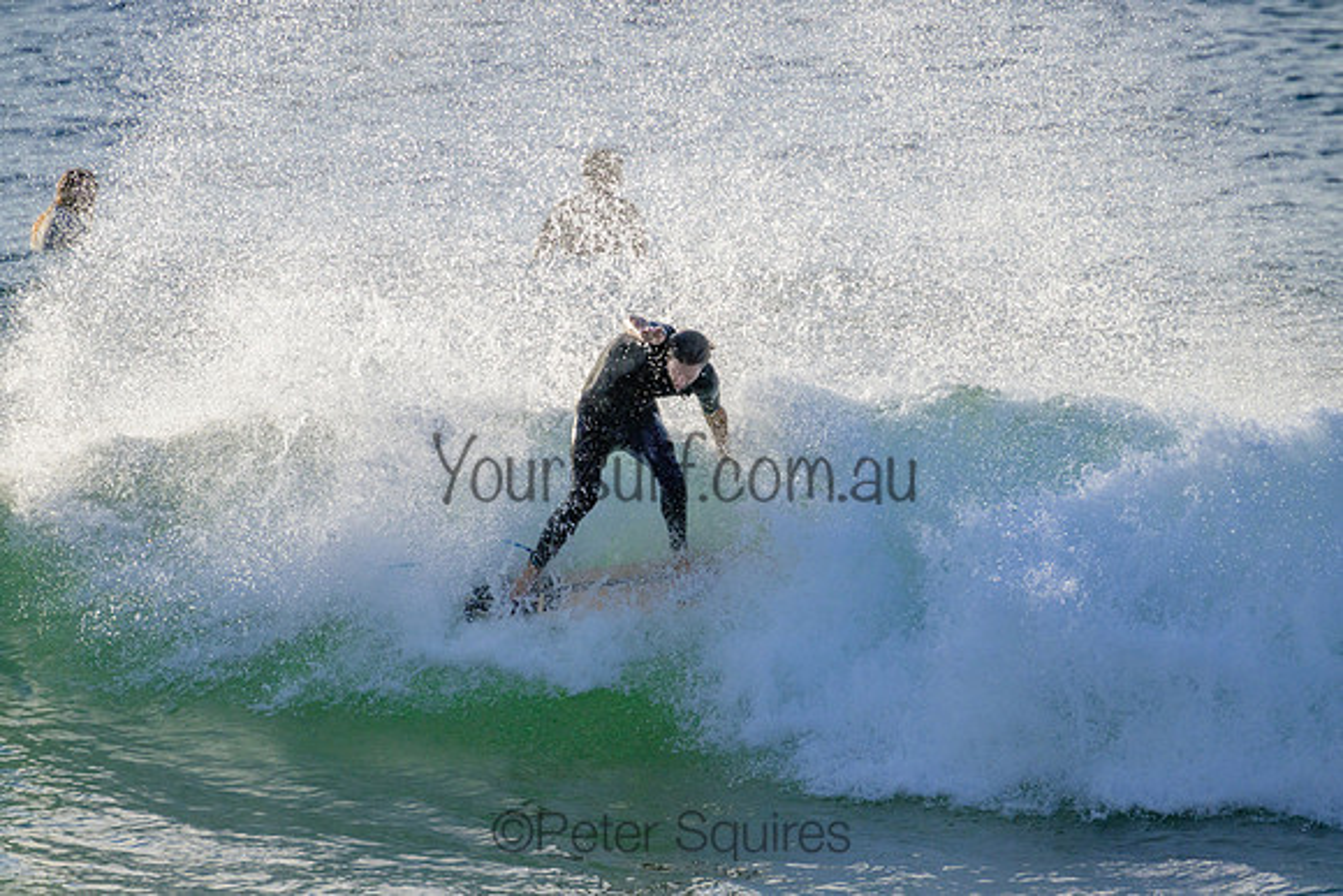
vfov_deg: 1.7
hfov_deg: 2.6
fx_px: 29850
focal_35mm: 800
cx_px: 672
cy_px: 448
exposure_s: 1/2000
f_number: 11
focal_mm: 800
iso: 640
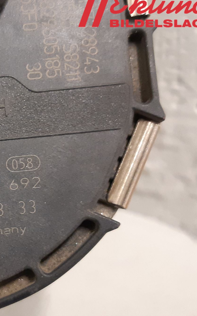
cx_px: -18
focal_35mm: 42
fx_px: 361
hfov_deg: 27.9
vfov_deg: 47.2
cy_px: 168
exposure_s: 1/33
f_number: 1.7
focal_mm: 3.93
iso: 250
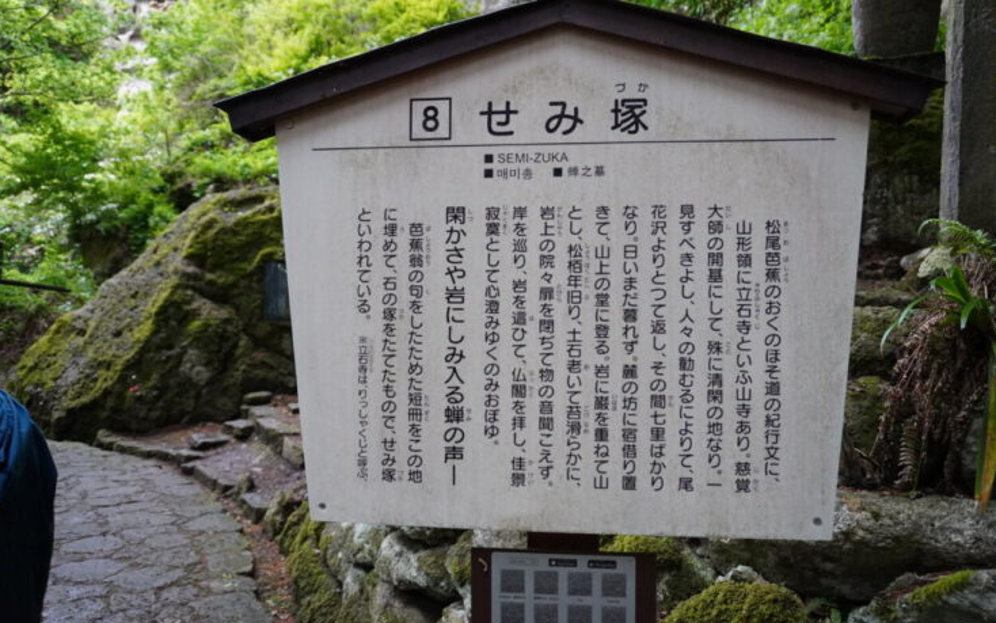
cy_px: 318
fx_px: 679
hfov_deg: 72.5
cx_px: 503
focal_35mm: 25
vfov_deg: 49.3
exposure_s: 1/160
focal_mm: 16
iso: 2000
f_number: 3.5
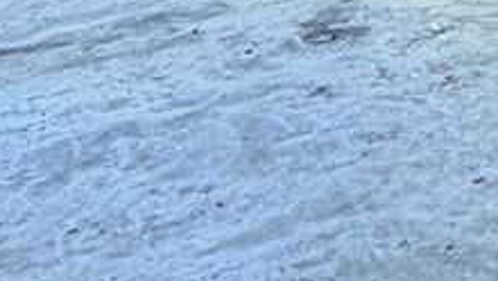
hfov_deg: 13.2
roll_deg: -0.3
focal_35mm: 111
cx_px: 1259
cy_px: -630
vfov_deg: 8.6
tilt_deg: +0.0
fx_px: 1466
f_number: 2.2
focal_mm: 2.22
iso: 64
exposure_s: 1/120
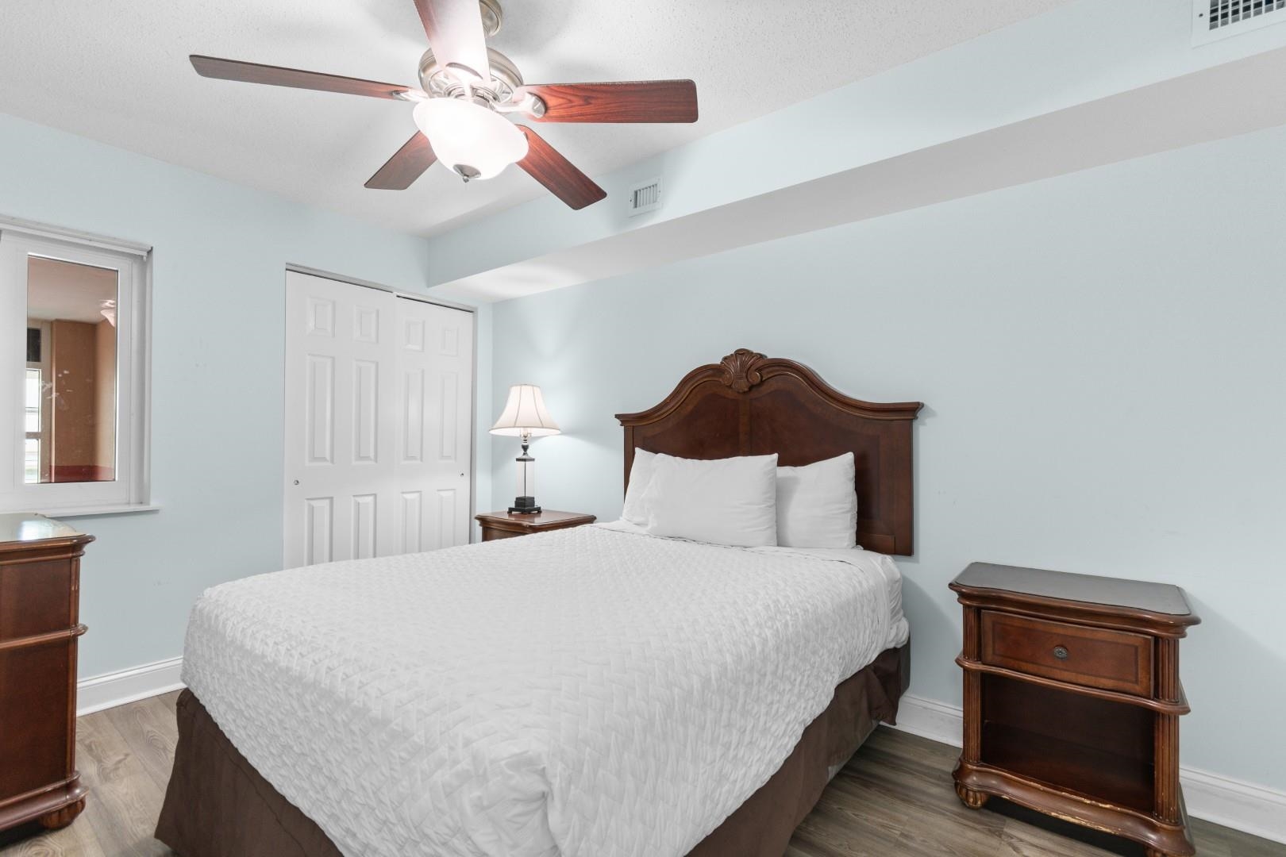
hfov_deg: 100.4
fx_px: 536
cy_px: 428
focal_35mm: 15
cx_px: 643
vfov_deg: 77.3
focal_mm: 10
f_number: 4.5
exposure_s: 1/3
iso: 100
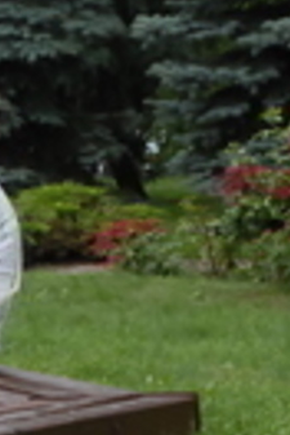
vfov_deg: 8.1
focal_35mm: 251
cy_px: 462
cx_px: -303
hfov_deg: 5.4
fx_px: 3030
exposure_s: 1/250
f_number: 9.5
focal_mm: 44
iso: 800
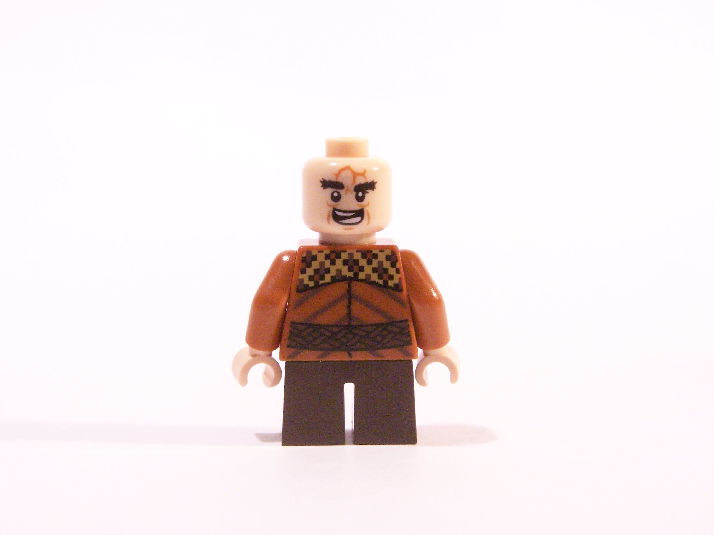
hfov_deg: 23.8
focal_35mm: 82
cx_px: 357
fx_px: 1691
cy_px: 268
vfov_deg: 18.0
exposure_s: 1/30
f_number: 3.6
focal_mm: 13.7
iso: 400
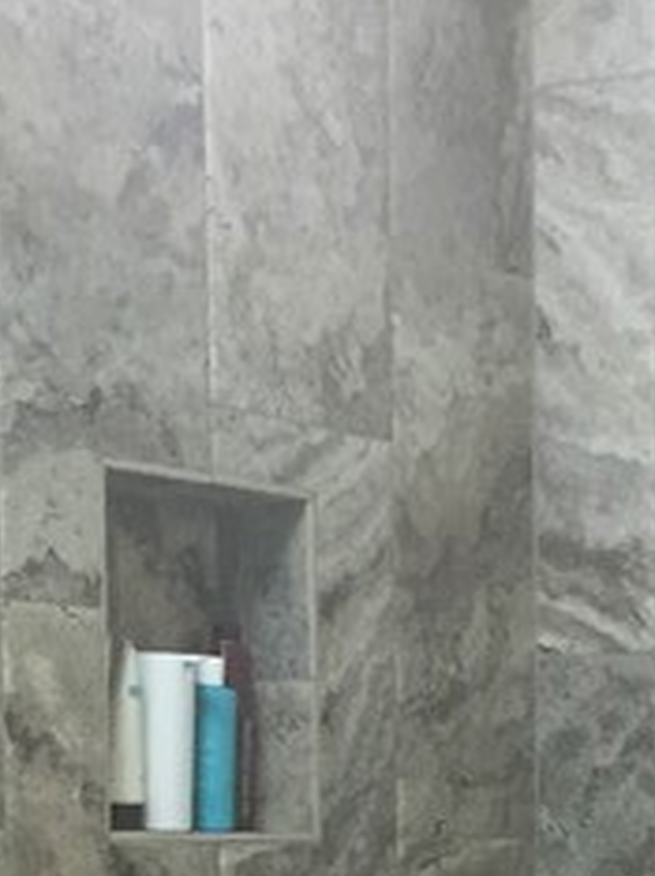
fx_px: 3210
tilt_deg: -3.3
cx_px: 655
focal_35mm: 127
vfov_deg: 14.7
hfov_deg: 11.5
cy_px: 1194
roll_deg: +0.7
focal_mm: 4.15
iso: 125
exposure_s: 1/30
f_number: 2.2
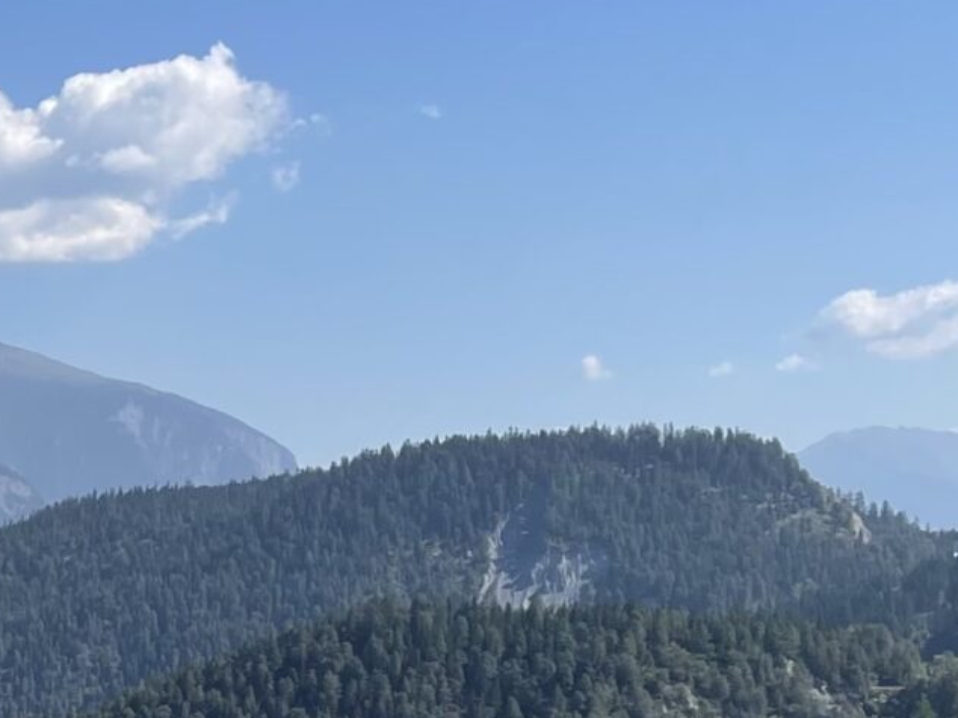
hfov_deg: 17.4
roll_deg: +1.9
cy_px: 751
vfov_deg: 13.8
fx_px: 2905
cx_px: -337
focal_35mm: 105
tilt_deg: -1.6
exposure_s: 1/3401
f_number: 1.6
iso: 32
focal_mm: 4.2
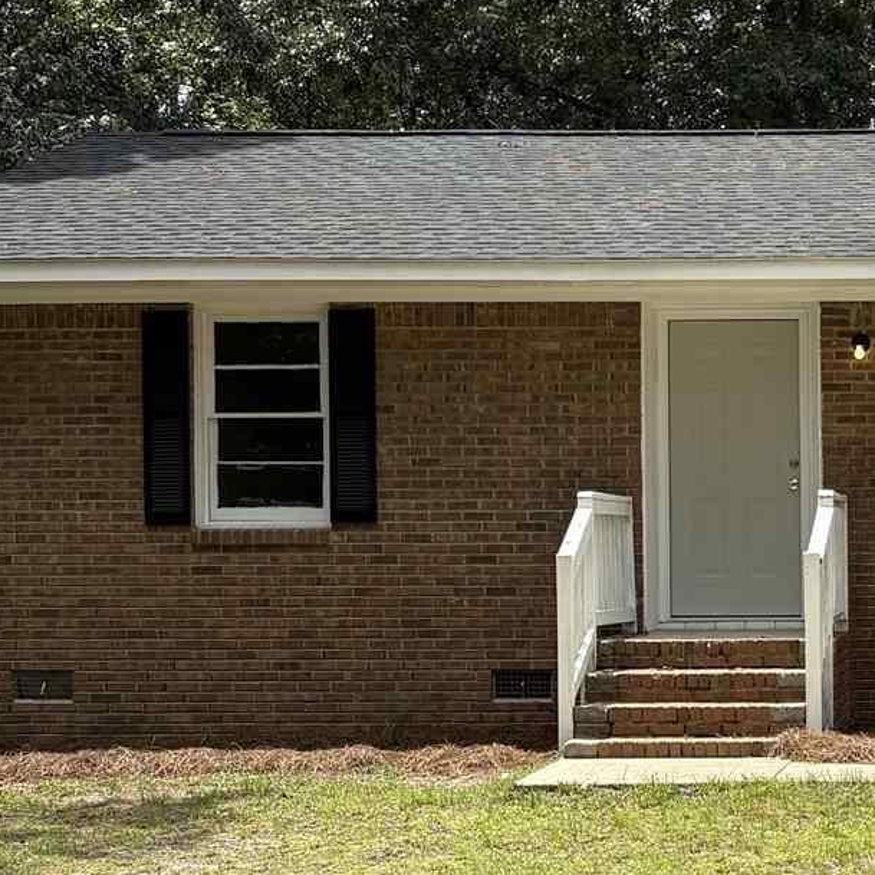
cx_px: 1006
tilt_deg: -0.8
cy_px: 578
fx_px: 2488
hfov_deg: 19.0
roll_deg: -0.3
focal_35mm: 87
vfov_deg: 19.9
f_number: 1.6
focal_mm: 5.96
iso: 50
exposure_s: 1/2451
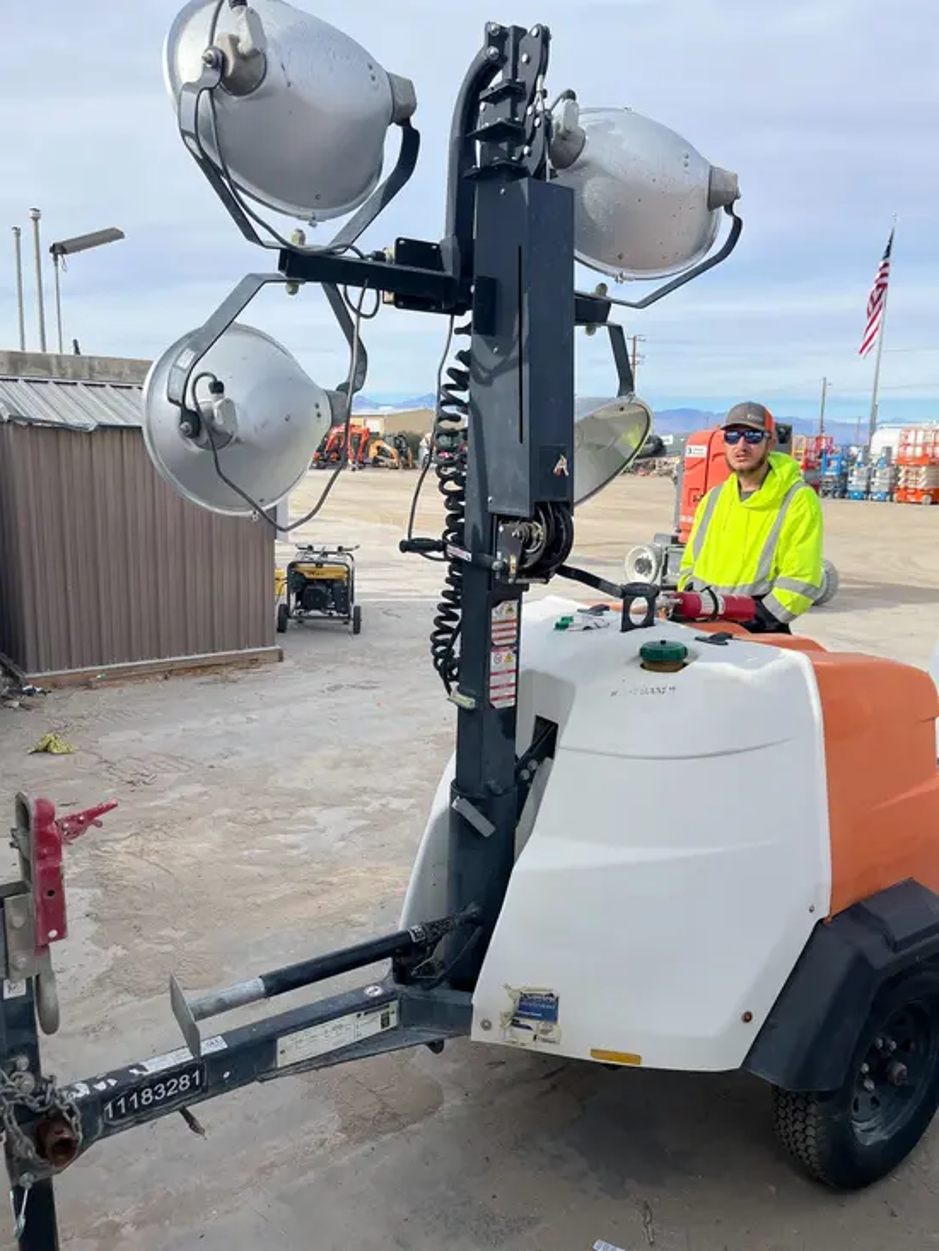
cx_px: 470
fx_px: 940
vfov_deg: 67.3
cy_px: 626
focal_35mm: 26
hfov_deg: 53.1
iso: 50
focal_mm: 5.1
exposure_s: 1/3049
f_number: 1.6
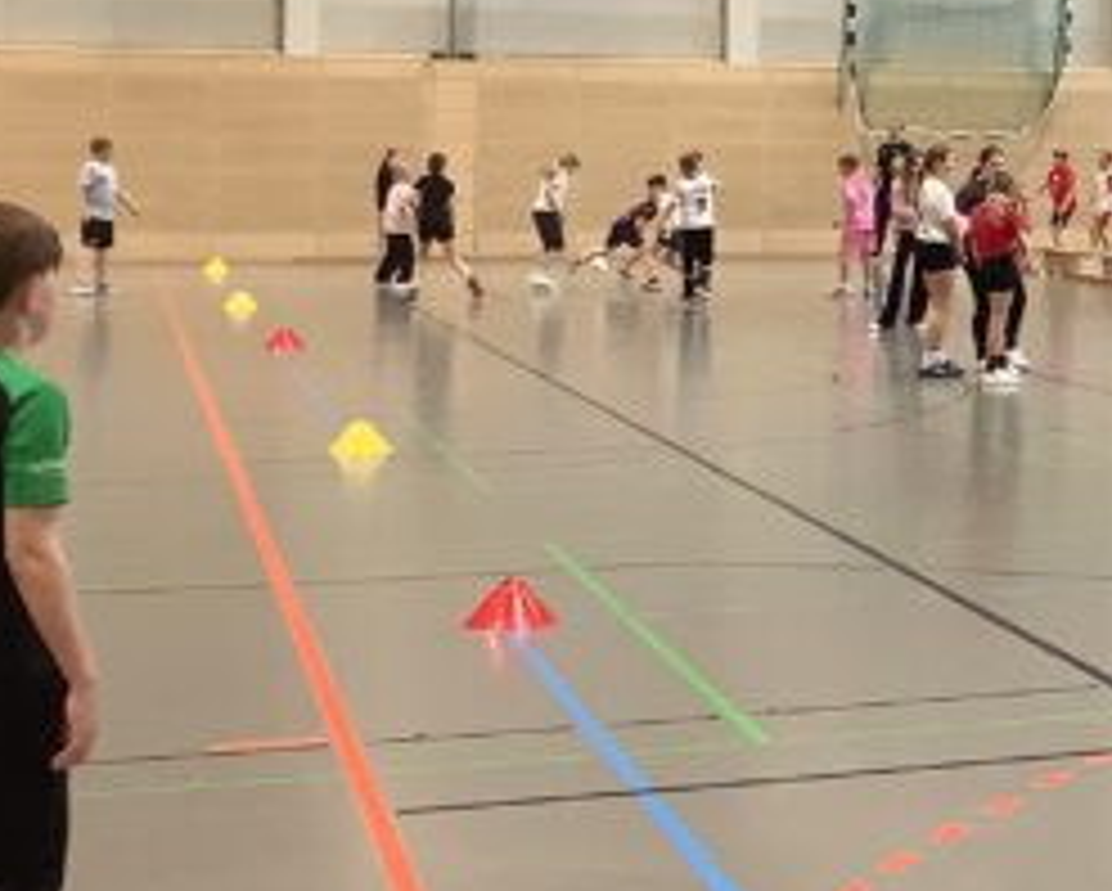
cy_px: 144
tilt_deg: -0.8
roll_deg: -0.6
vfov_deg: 16.2
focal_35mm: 94
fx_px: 3096
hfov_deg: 18.0
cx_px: 1697
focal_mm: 3.3
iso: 64
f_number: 2.4
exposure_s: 1/50
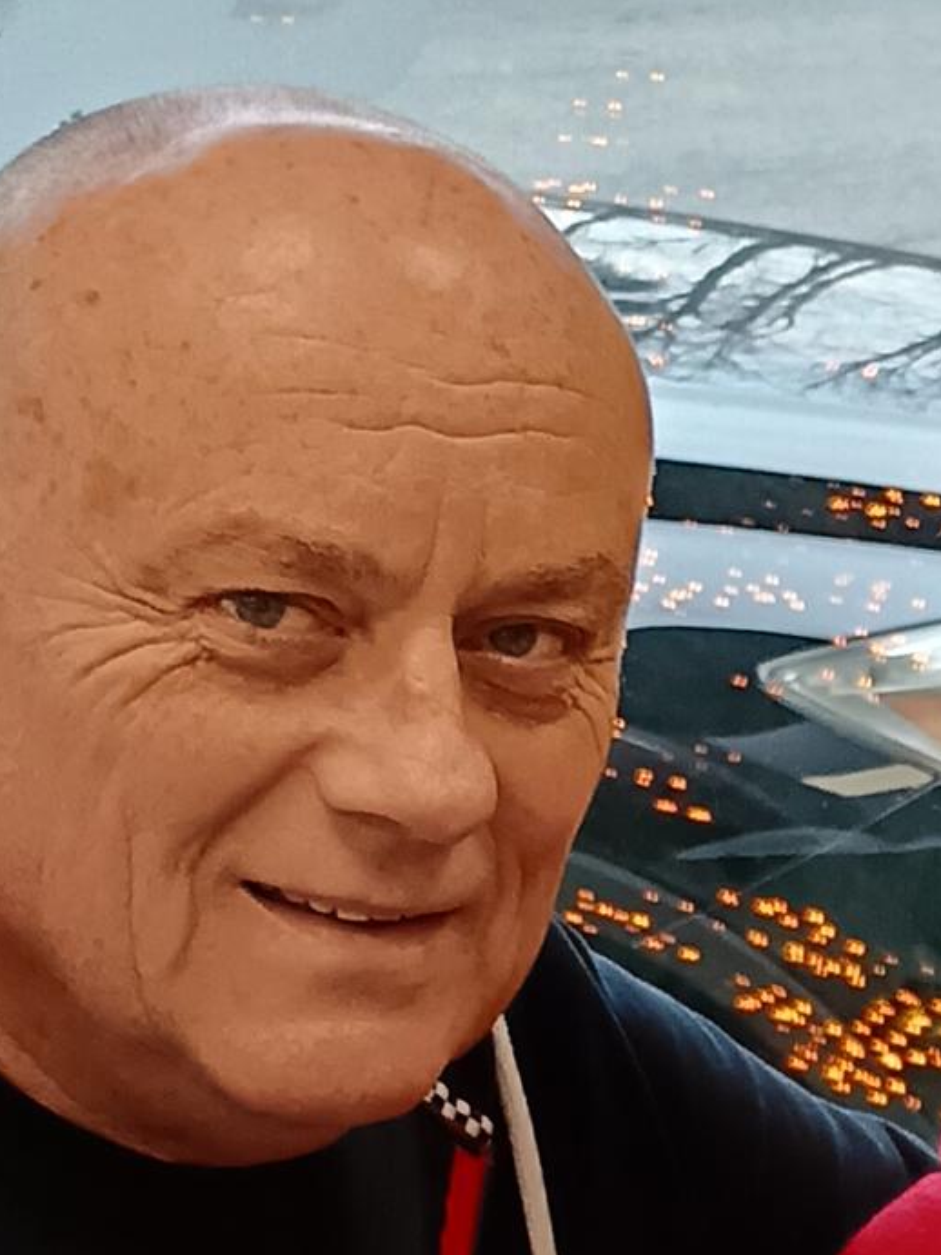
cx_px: 1936
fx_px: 5801
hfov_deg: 8.7
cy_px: 1464
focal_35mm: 160
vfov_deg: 12.1
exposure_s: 1/100
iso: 612
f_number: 1.9
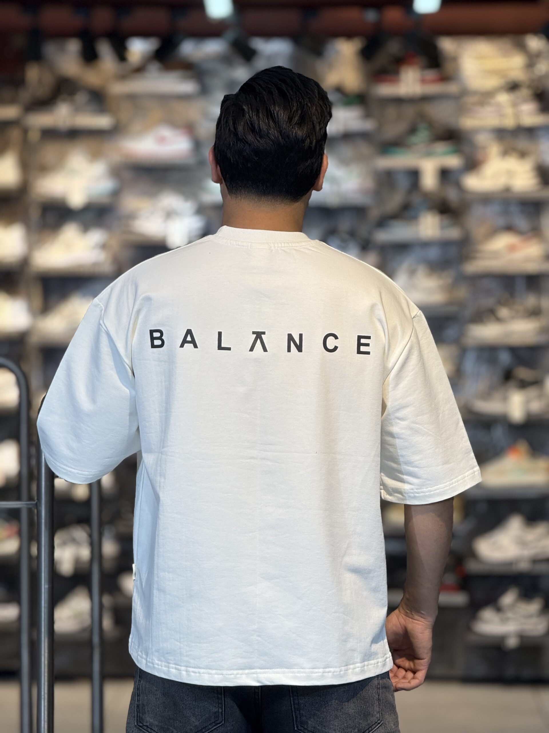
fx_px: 2538
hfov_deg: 12.3
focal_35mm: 120
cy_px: 366
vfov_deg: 16.4
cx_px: 274
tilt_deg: -0.9
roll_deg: -0.7
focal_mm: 15.66
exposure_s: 1/100
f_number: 2.8
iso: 64
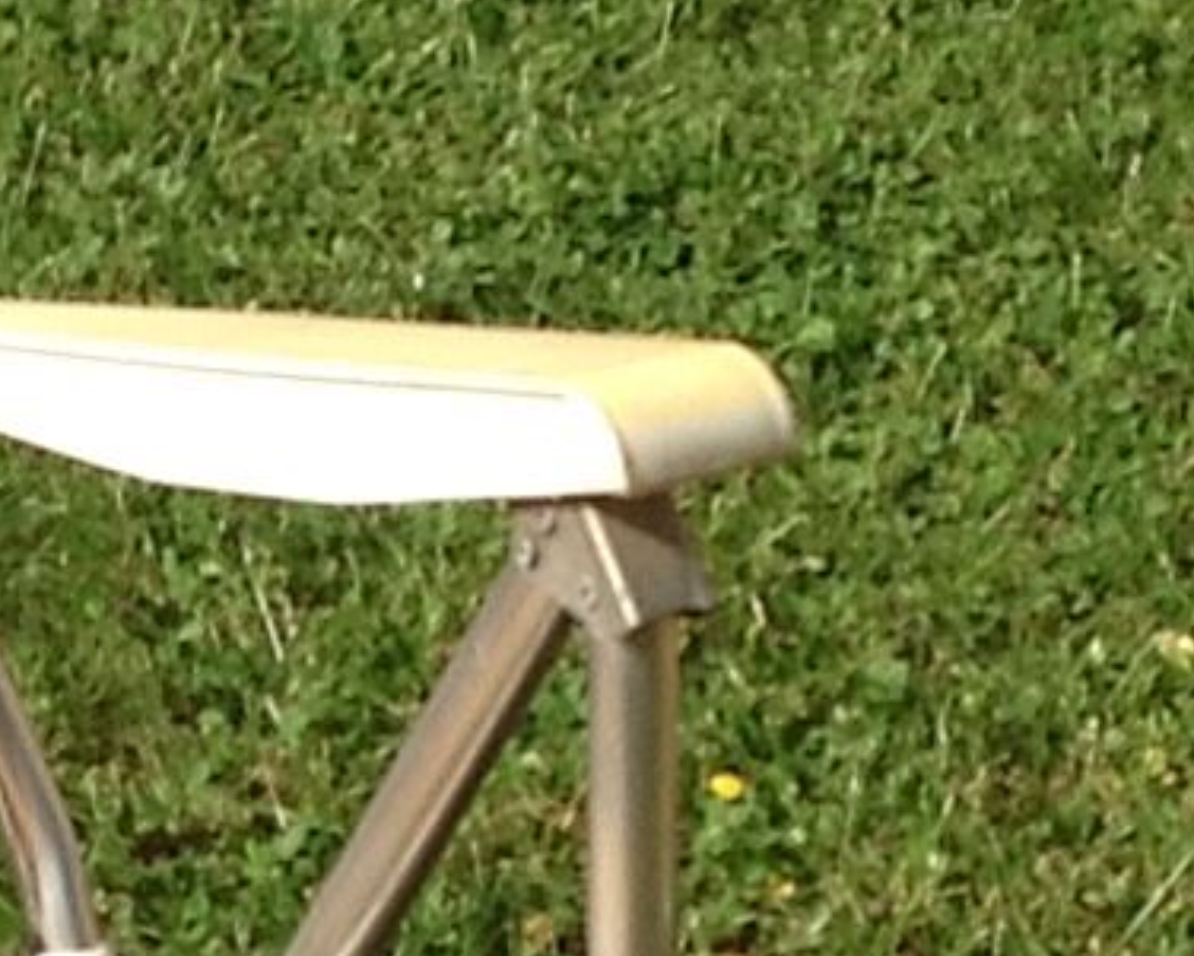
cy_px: 978
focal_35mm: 235
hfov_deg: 8.2
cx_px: 553
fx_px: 8307
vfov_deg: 6.6
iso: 80
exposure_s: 1/1163
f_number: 2.4
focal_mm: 4.28
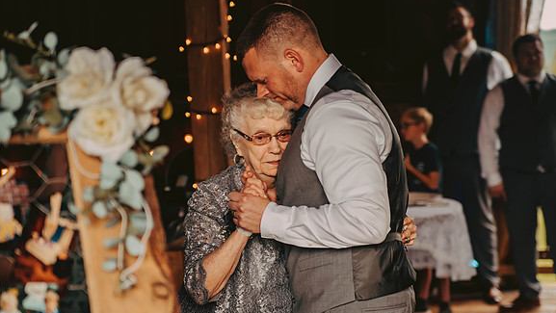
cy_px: 167
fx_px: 1165
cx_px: 278
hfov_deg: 26.8
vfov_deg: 15.3
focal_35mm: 79
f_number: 2.8
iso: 800
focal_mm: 75
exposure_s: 1/200
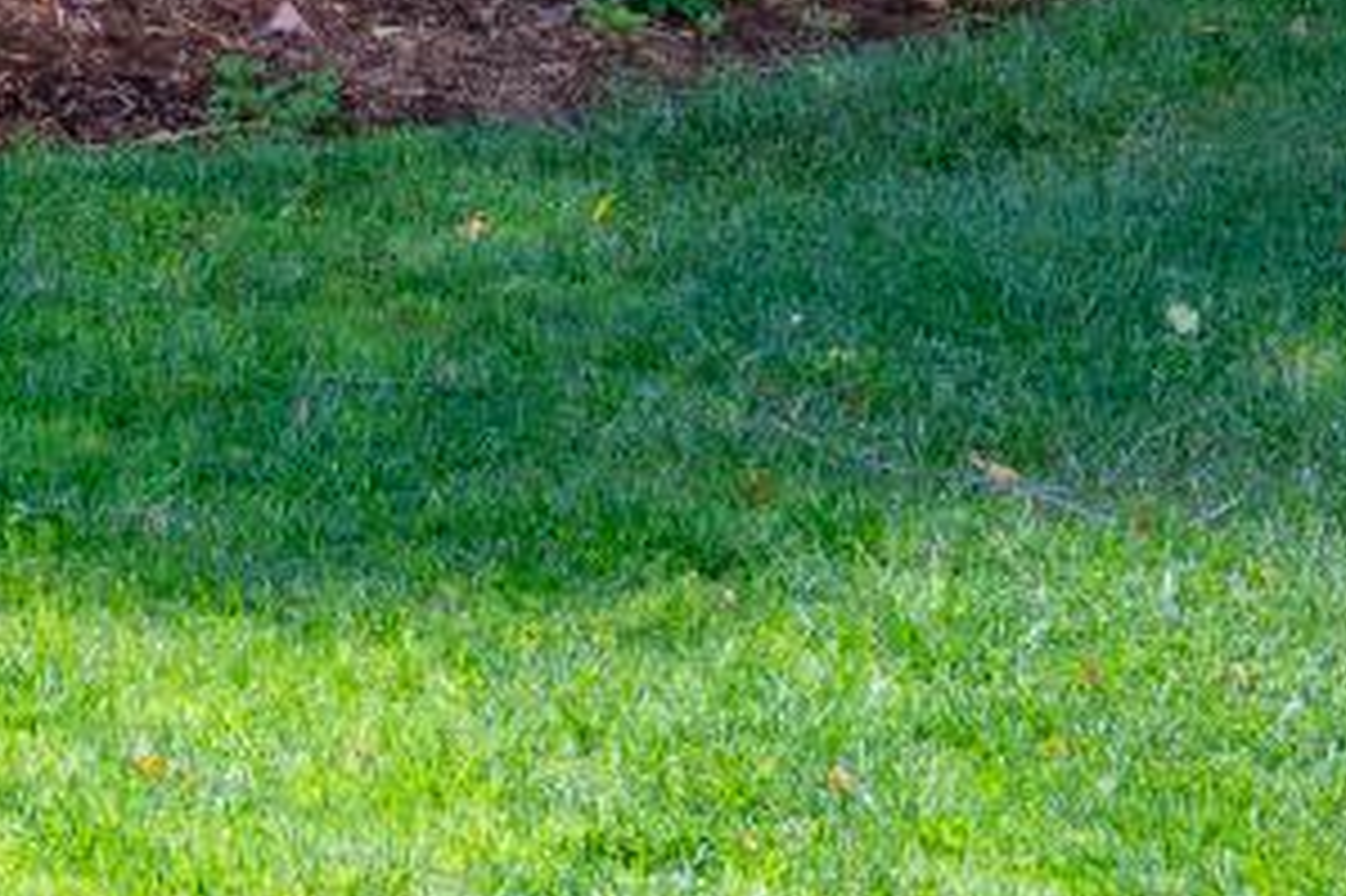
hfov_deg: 8.9
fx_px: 8071
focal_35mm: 216
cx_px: -1558
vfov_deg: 6.1
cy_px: -1315
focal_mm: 43
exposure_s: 1/25
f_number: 9
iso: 125
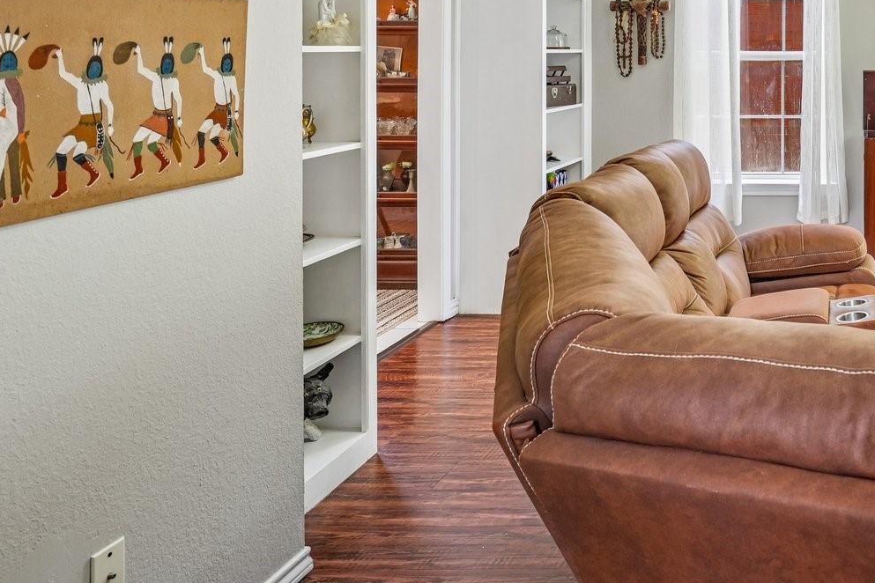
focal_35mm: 33
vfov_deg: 37.0
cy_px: 40
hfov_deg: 48.0
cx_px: 861
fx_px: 802
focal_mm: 16
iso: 400
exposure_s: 1/25
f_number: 8
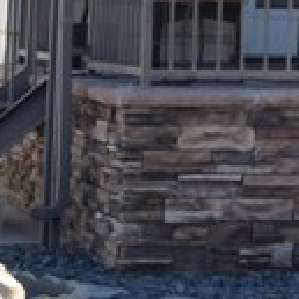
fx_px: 2580
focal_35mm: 264
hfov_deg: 6.4
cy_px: -226
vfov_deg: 6.5
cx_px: 596
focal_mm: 26
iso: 160
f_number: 6.3
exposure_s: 1/400
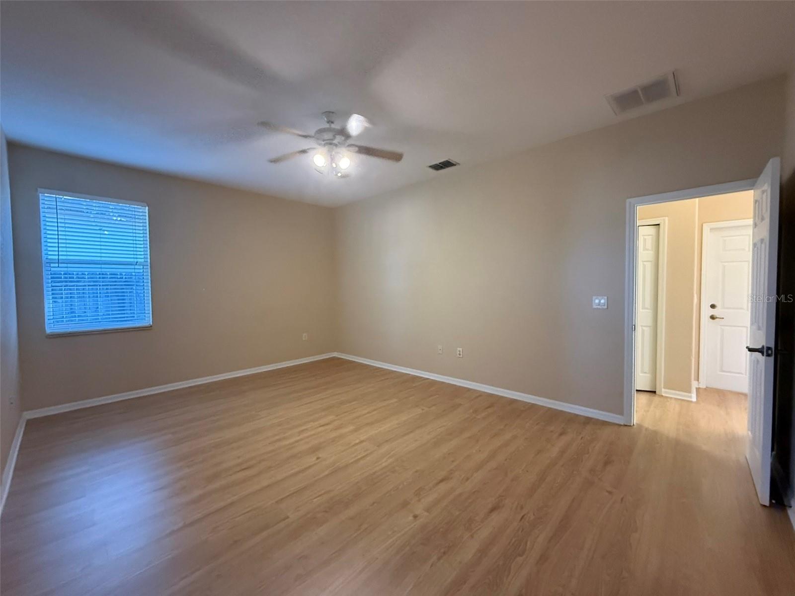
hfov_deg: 102.1
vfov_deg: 85.7
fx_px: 322
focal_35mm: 14
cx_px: 398
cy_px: 298
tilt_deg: -2.0
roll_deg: +0.3
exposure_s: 1/60
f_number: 2.2
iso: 640
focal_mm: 2.22
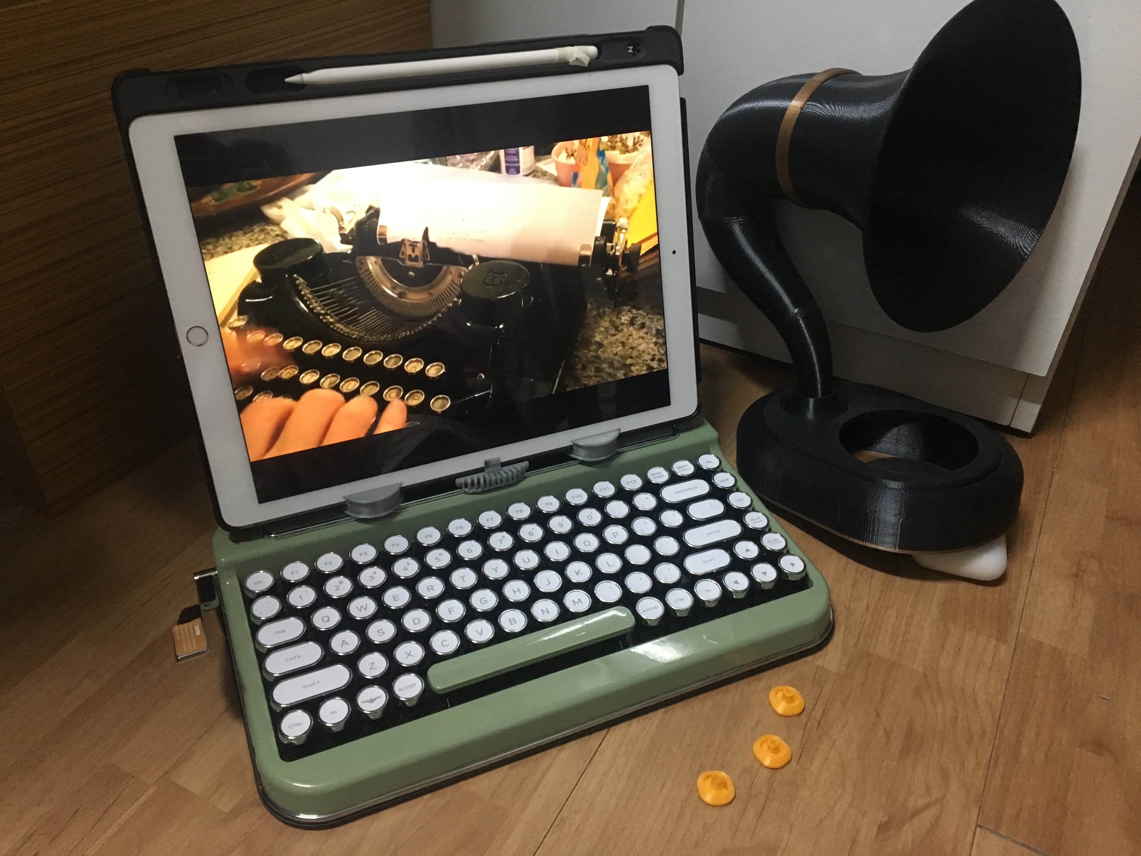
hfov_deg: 61.7
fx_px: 956
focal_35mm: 29
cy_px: 428
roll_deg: -2.6
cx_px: 570
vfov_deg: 48.2
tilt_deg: -37.0
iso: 200
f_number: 2.2
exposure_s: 1/30
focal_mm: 4.15
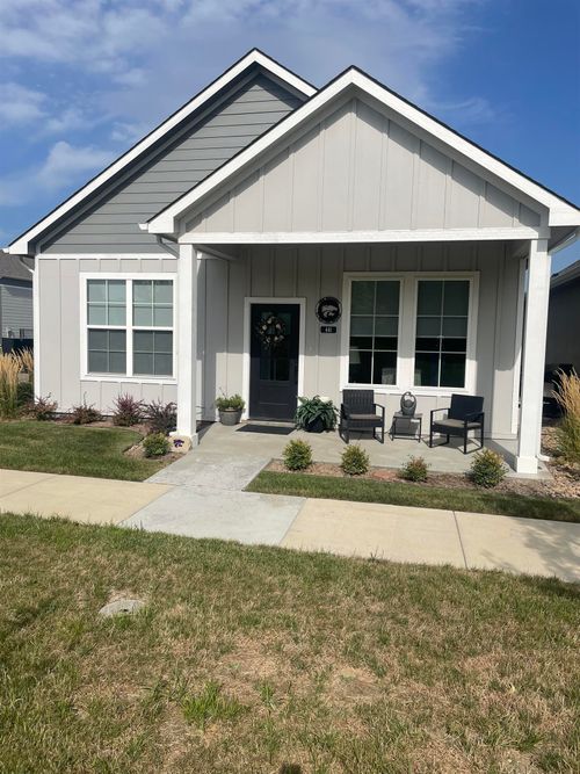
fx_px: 581
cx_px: 290
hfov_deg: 53.0
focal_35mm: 26
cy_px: 387
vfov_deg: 67.3
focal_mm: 4.2
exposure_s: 1/7813
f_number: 1.6
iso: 32
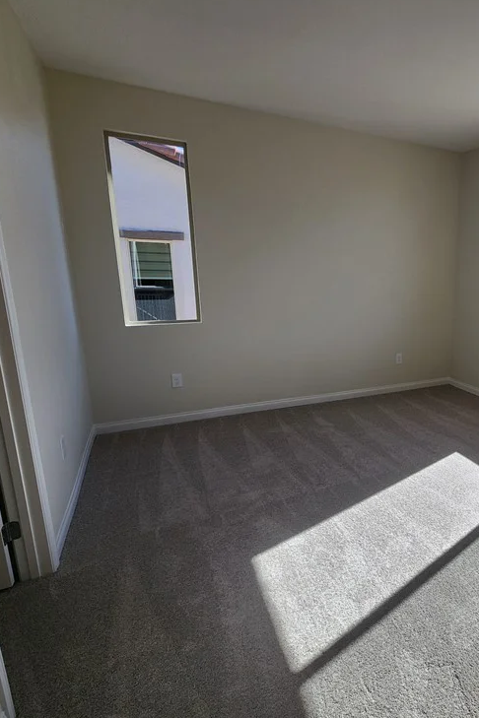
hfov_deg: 59.3
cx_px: 385
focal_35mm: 19
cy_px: 367
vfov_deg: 86.9
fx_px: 379
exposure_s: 1/433
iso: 50
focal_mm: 2.2
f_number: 2.2
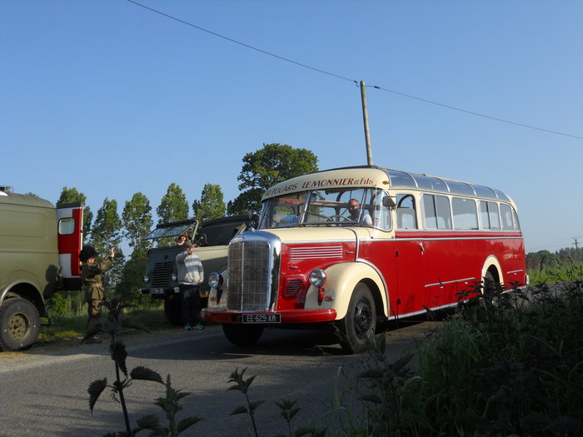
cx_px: 292
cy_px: 218
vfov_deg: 39.7
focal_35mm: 36
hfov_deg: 51.4
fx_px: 606
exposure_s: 1/1000
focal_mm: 6.4
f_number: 3
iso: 80
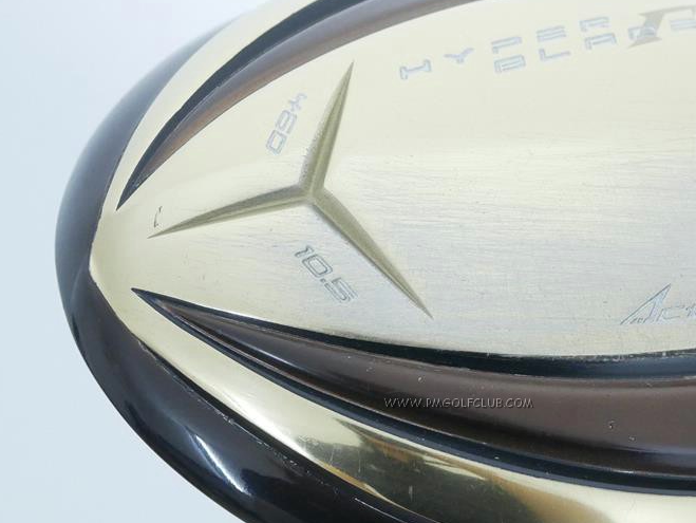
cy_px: 307
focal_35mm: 97
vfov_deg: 15.3
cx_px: 459
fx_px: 1951
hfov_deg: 20.2
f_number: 4.5
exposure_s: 1/60
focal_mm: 25
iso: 1600
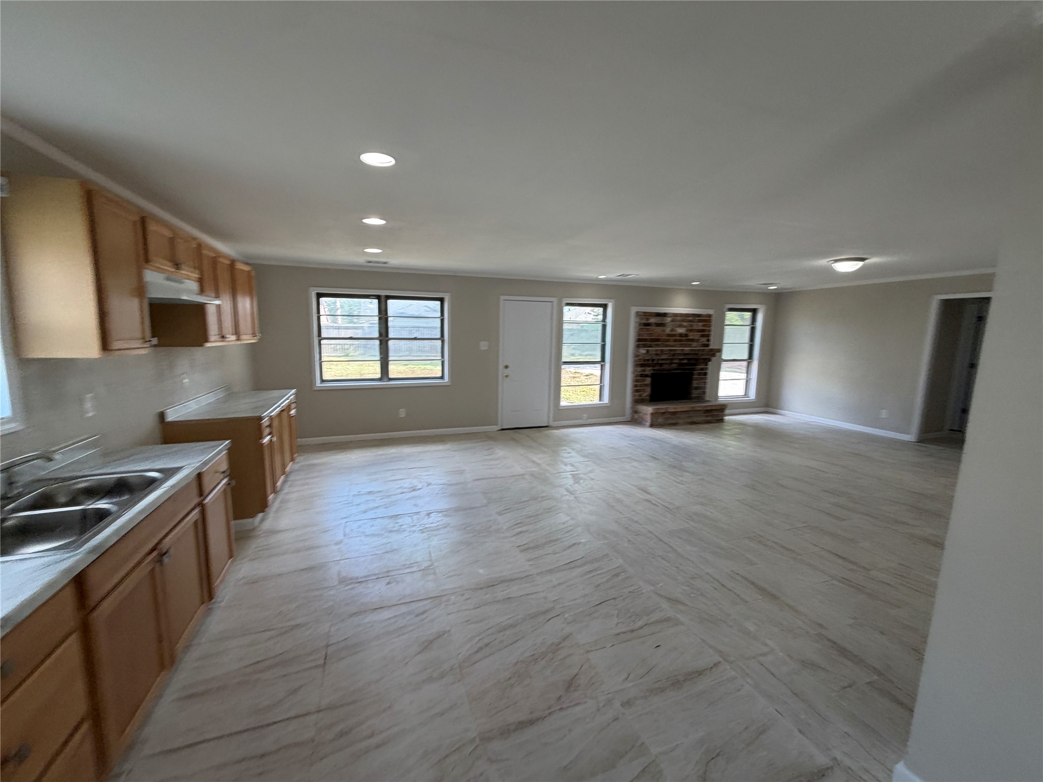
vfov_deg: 85.7
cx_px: 522
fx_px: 422
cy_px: 391
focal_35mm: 14
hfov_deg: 102.1
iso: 100
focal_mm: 2.22
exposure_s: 1/120
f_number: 2.2
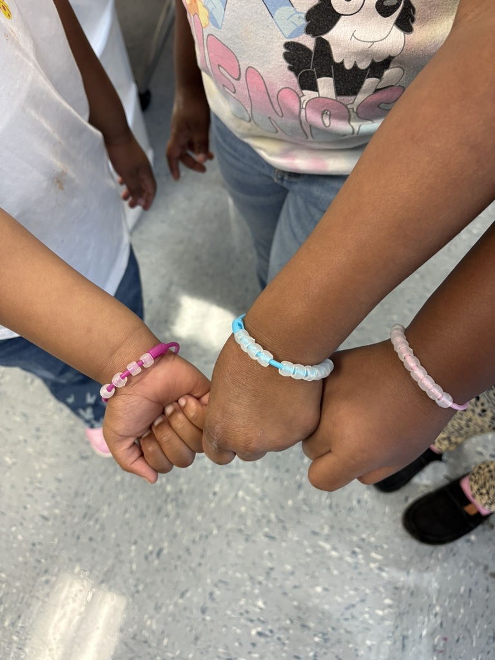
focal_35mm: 26
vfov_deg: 67.3
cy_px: 330
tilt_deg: -66.3
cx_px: 248
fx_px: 496
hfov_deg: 53.1
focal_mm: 5.96
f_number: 1.6
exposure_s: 1/60
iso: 160
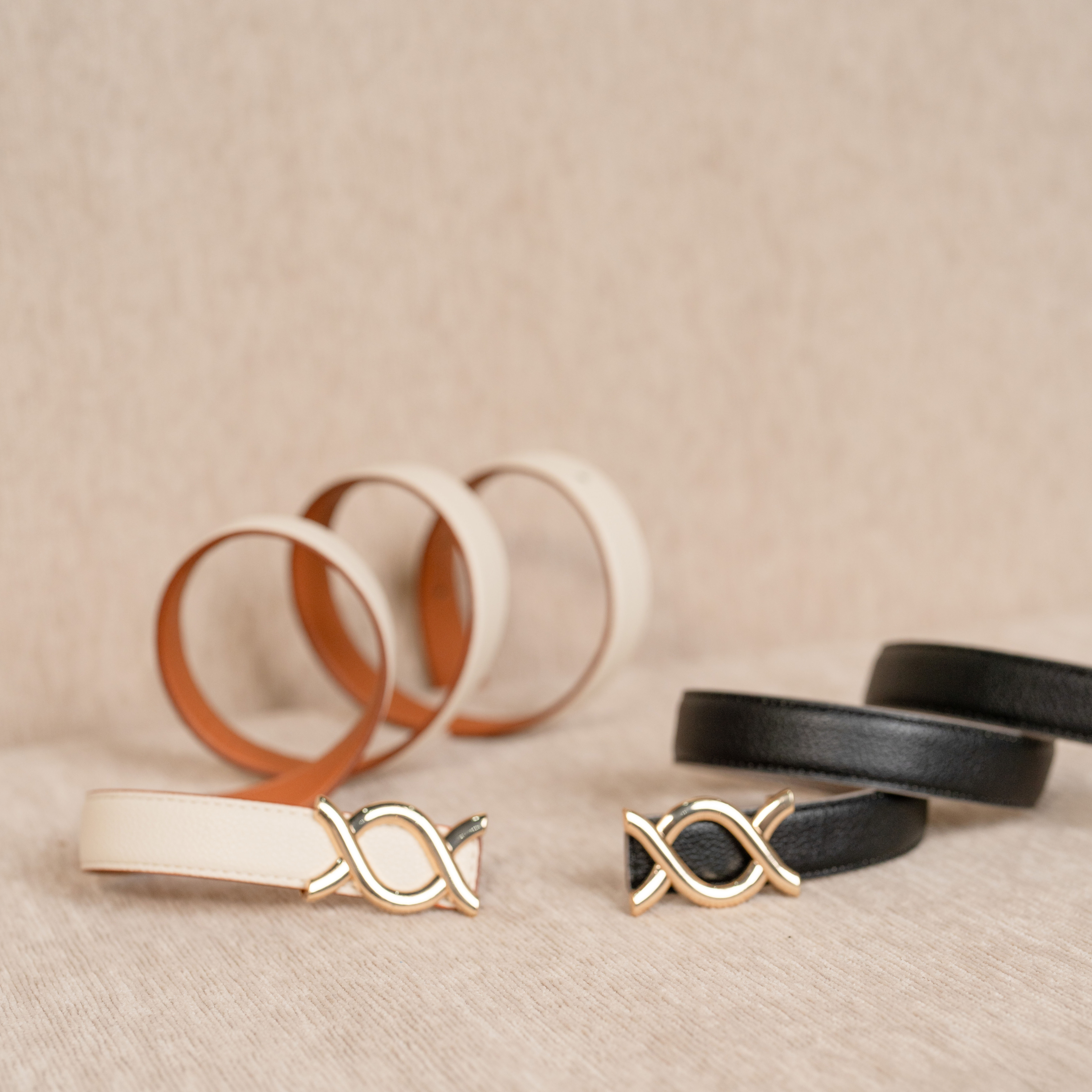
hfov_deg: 26.1
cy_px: 682
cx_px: 542
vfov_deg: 26.0
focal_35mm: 66
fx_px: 2356
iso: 250
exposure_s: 1/125
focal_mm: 50
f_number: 3.5
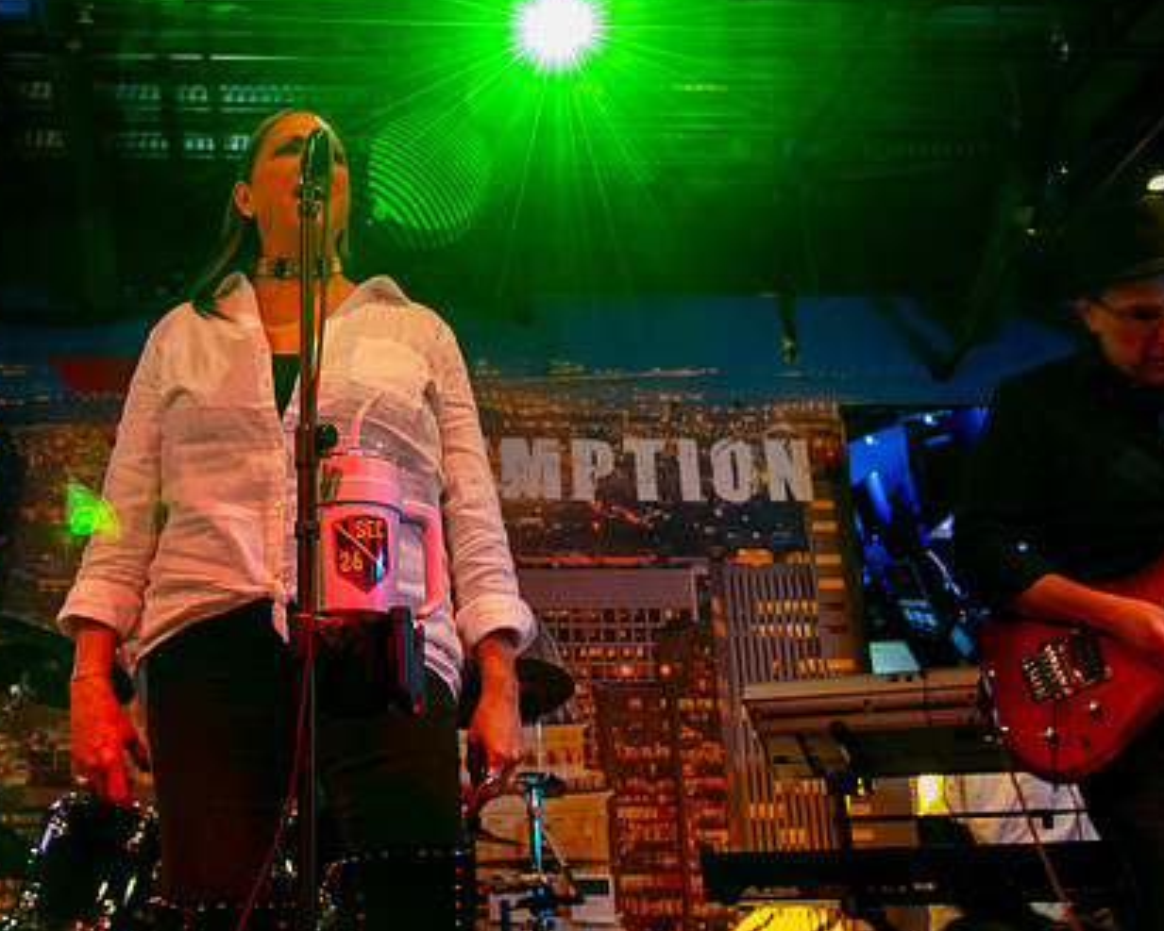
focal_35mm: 46
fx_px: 1585
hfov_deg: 39.5
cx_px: 321
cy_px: 274
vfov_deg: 32.3
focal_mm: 24
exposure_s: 1/30
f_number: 4
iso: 5000
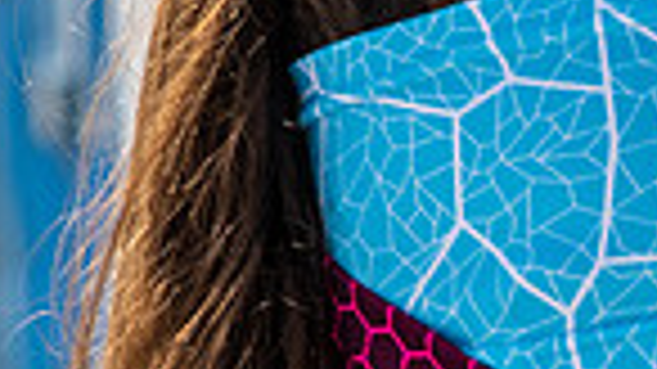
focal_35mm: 629
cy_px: 496
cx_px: 966
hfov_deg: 3.4
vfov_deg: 1.9
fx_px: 10954
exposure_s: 1/640
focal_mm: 85
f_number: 8
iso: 400
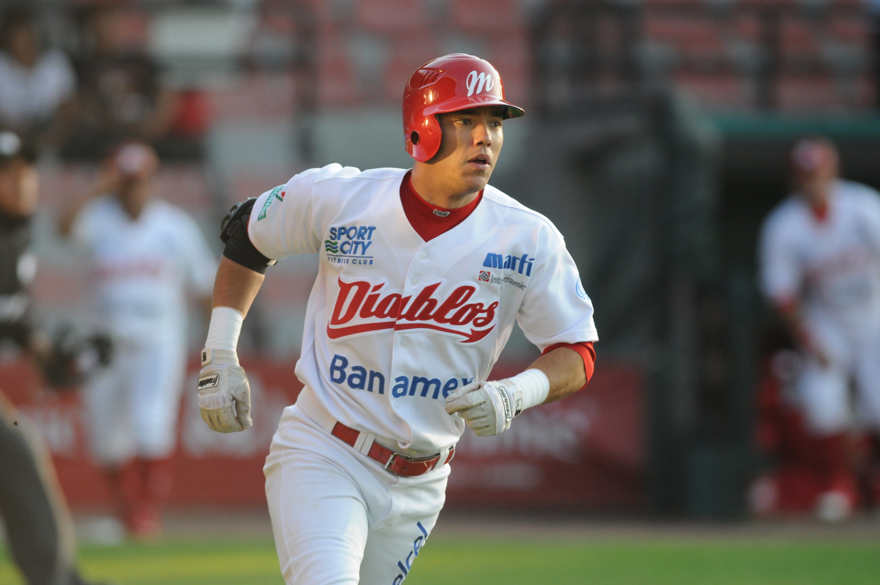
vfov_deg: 3.0
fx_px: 10986
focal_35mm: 450
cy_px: 292
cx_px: 440
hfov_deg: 4.6
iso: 500
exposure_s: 1/1250
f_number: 2.8
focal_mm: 300
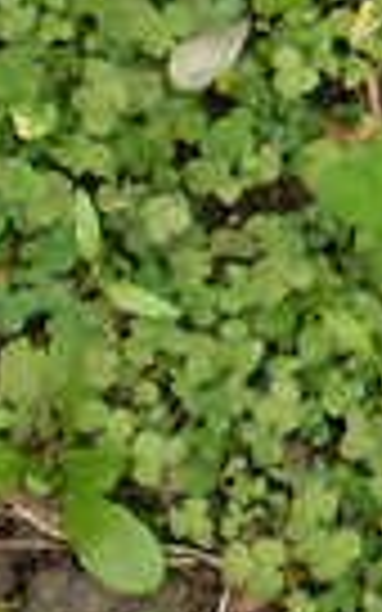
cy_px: -292
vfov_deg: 9.7
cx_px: 1326
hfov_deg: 5.7
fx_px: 3498
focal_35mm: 210
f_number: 3.5
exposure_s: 1/30
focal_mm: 7.4
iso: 80
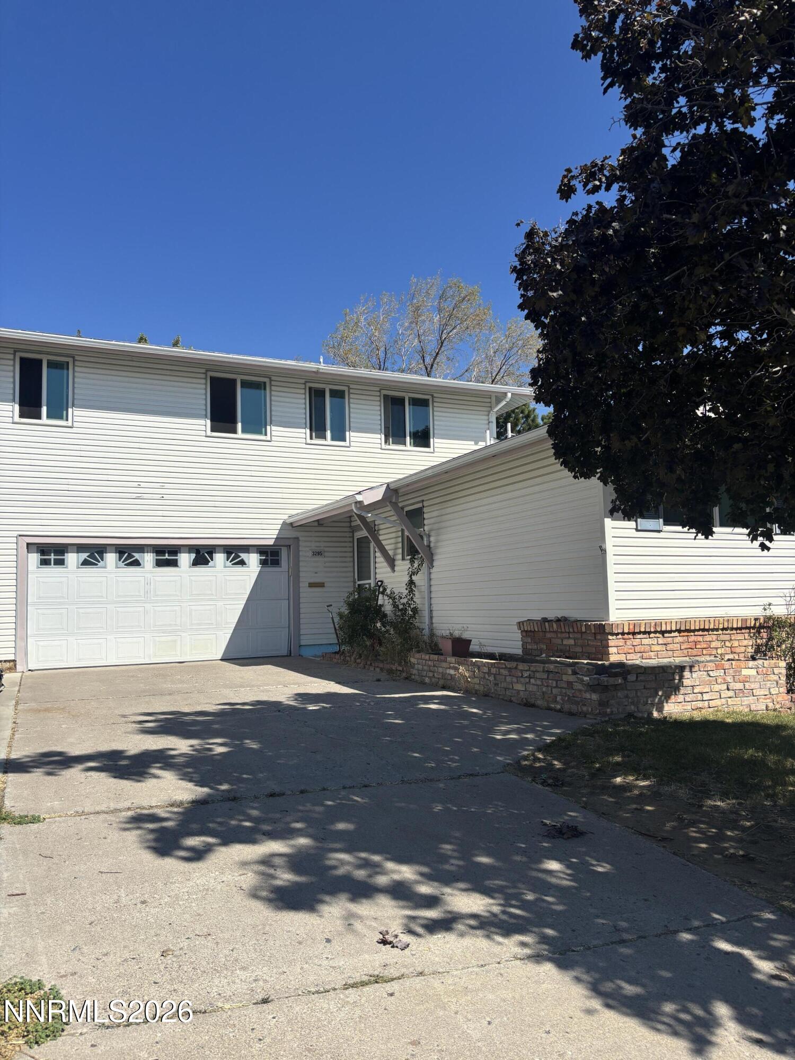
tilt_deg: +5.2
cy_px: 530
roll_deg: +1.1
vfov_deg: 67.3
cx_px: 398
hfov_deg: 53.1
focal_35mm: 26
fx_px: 796
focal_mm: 5.96
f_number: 1.6
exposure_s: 1/4630
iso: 50
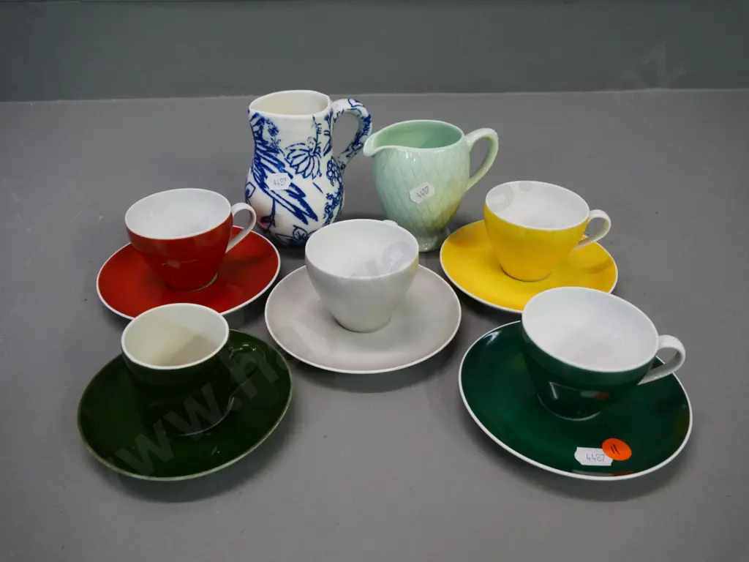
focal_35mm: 30
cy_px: 281
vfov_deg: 46.8
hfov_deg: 60.0
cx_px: 374
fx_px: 649
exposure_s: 1/200
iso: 3200
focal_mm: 15
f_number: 5
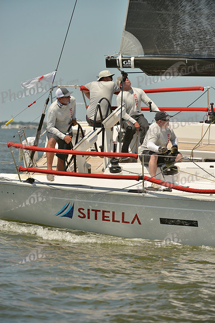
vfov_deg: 9.8
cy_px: 162
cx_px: 108
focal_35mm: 210
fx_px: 1880
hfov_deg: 6.5
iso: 200
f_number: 5.6
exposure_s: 1/1600
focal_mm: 210
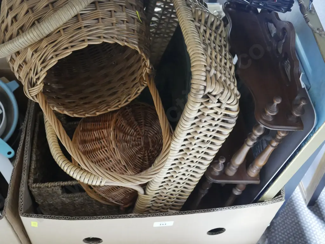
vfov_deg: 34.4
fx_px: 395
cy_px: 122
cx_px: 162
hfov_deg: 44.8
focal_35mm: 42
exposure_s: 1/30
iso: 3200
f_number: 4.6
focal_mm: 21
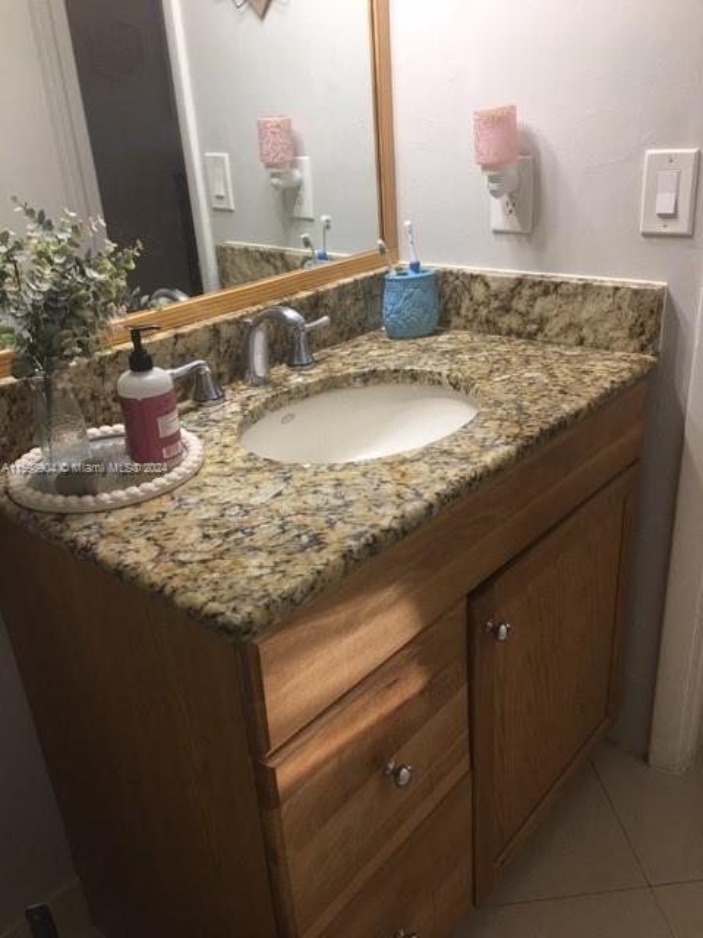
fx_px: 785
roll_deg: +3.7
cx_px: 352
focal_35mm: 29
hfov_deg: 48.2
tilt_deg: -24.3
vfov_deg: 61.7
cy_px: 469
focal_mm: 4.15
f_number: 2.2
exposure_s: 1/15
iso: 25
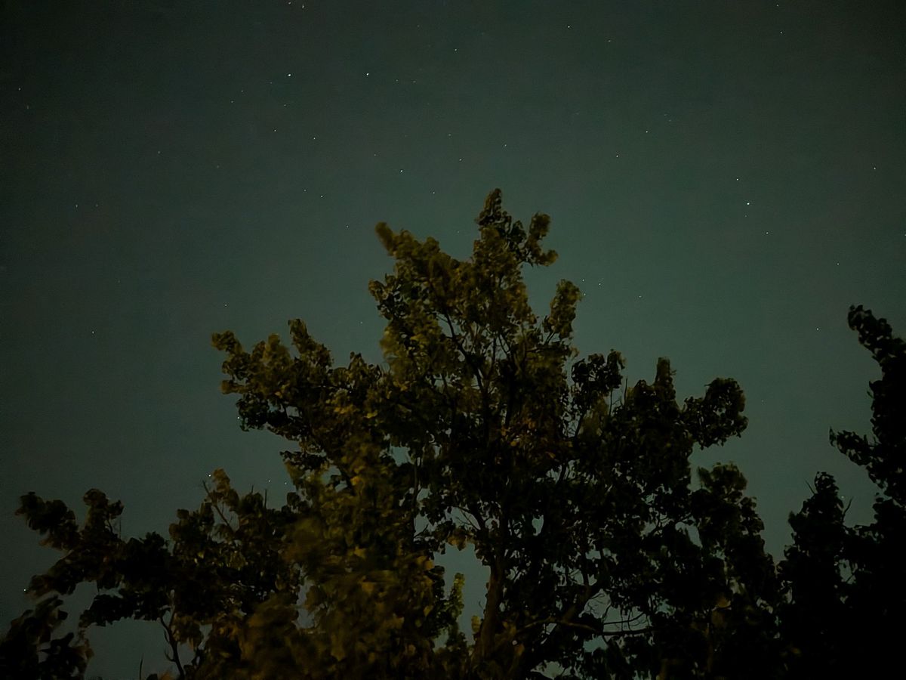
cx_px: 453
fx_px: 628
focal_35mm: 24
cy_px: 340
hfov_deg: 71.6
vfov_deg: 56.8
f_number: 1.7
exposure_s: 1/3.26
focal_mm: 4.53
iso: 15361
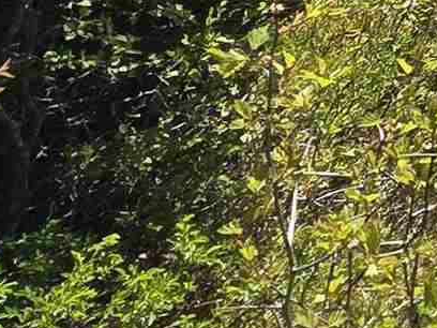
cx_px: 1100
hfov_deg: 13.5
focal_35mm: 98
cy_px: -369
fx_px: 1237
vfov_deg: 12.8
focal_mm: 2.2
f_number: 2.2
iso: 50
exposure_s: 1/1690
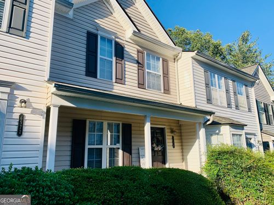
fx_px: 206
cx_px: 137
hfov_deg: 67.3
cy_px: 102
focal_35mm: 26
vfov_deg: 53.1
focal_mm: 4.25
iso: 25
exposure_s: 1/1536
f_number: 1.8
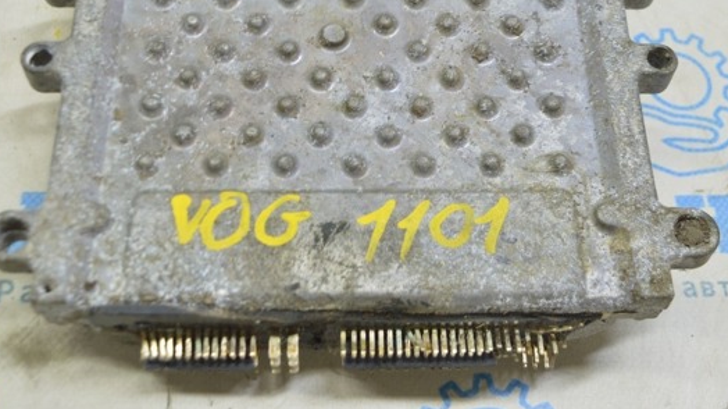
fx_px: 1073
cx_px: 363
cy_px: 118
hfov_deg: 37.5
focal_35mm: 56
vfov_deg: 21.4
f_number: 5.6
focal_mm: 29
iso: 400
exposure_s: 1/20
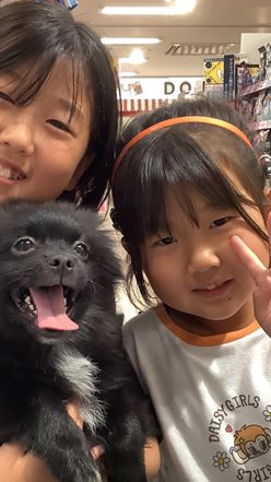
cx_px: 118
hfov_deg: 25.9
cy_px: 238
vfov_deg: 44.6
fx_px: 588
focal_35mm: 46
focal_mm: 3.3
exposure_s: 1/60
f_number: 2.4
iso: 320
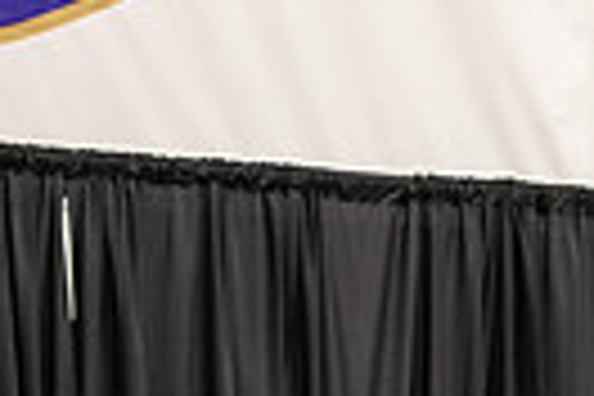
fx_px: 7391
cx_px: 1004
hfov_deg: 4.6
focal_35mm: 448
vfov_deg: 3.1
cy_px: 682
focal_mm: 102
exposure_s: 1/200
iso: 4000
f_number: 3.2
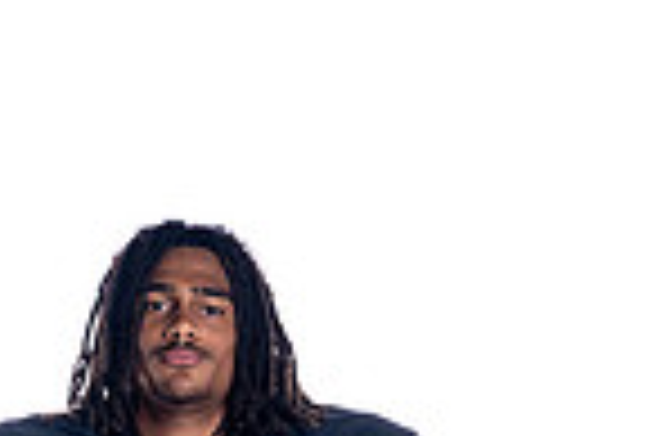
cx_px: 333
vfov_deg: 3.8
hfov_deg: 5.7
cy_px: 944
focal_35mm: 362
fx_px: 6563
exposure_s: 1/250
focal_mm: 117
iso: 400
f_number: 5.6
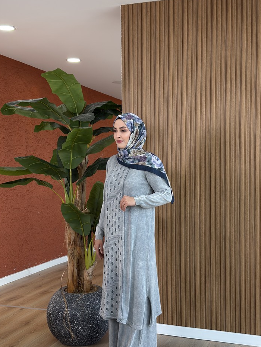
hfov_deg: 30.3
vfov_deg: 39.6
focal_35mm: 48
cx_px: 132
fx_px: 482
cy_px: 192
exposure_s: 1/190
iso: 160
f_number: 1.78
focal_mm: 6.76
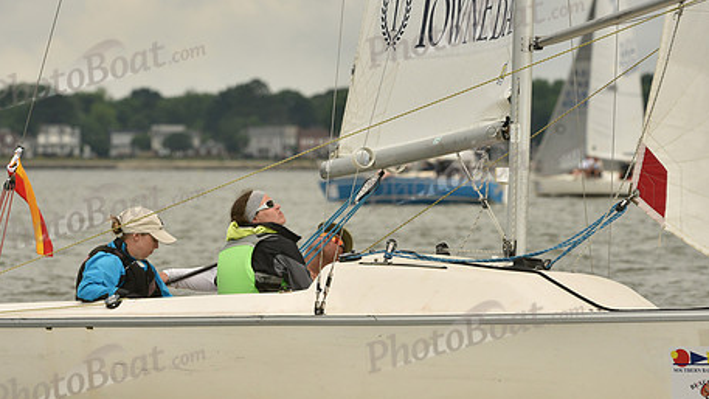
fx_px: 6993
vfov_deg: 3.3
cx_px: 287
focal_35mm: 372
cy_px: 274
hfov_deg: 5.8
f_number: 9
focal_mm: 280
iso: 400
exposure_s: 1/1000
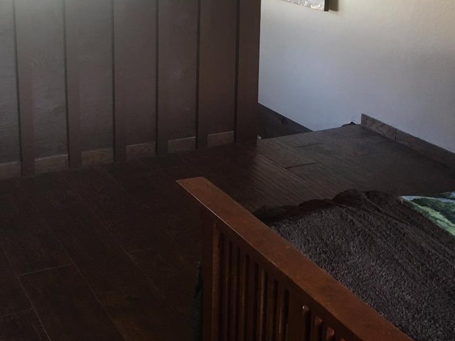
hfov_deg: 32.2
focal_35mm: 60
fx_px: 788
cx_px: 244
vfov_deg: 24.1
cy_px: 75
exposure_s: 1/30
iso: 40
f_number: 2.2
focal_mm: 4.15
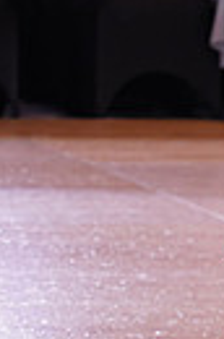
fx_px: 3988
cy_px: -250
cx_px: 494
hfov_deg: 3.2
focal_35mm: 425
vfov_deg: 4.8
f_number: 5
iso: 1250
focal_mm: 95
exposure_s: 1/125
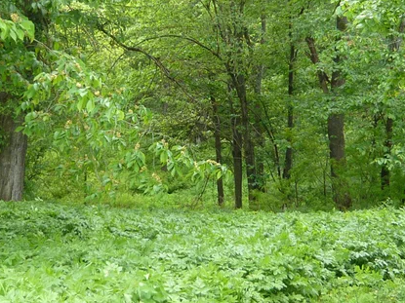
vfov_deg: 18.6
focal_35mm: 79
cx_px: 215
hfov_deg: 24.7
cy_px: 104
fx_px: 924
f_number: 3.1
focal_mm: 5.5
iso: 100
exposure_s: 1/80
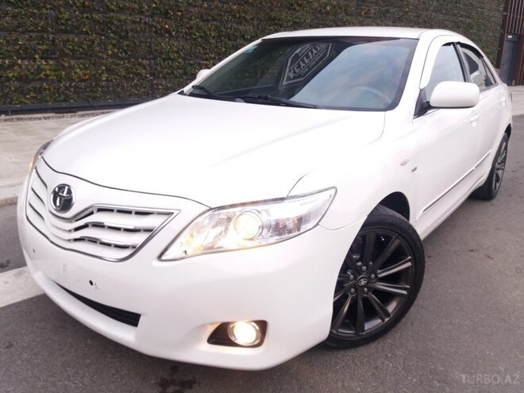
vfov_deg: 49.7
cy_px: 196
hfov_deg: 63.4
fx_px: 424
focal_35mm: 28
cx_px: 262
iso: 64
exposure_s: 1/33
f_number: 1.9
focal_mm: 3.7
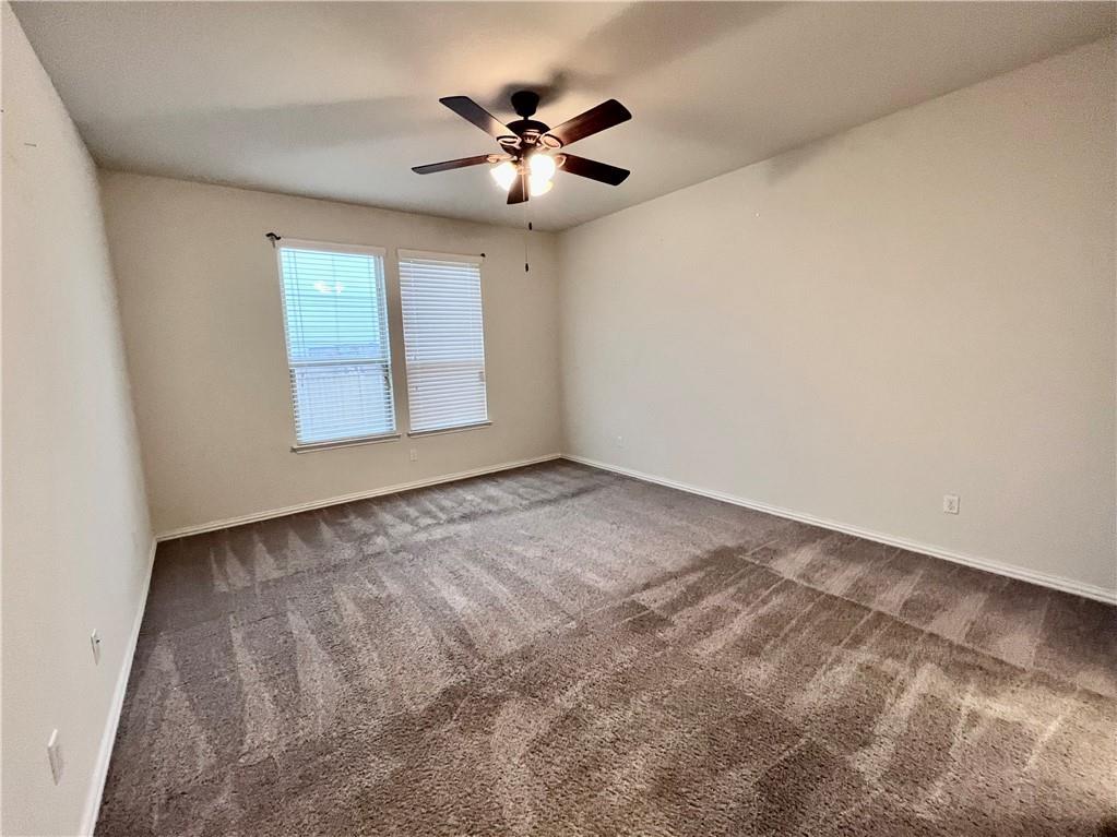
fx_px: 419
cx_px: 558
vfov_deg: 89.9
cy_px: 418
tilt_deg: -9.1
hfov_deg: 106.2
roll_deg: -0.1
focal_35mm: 13
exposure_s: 1/60
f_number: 1.8
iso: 250
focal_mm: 1.57
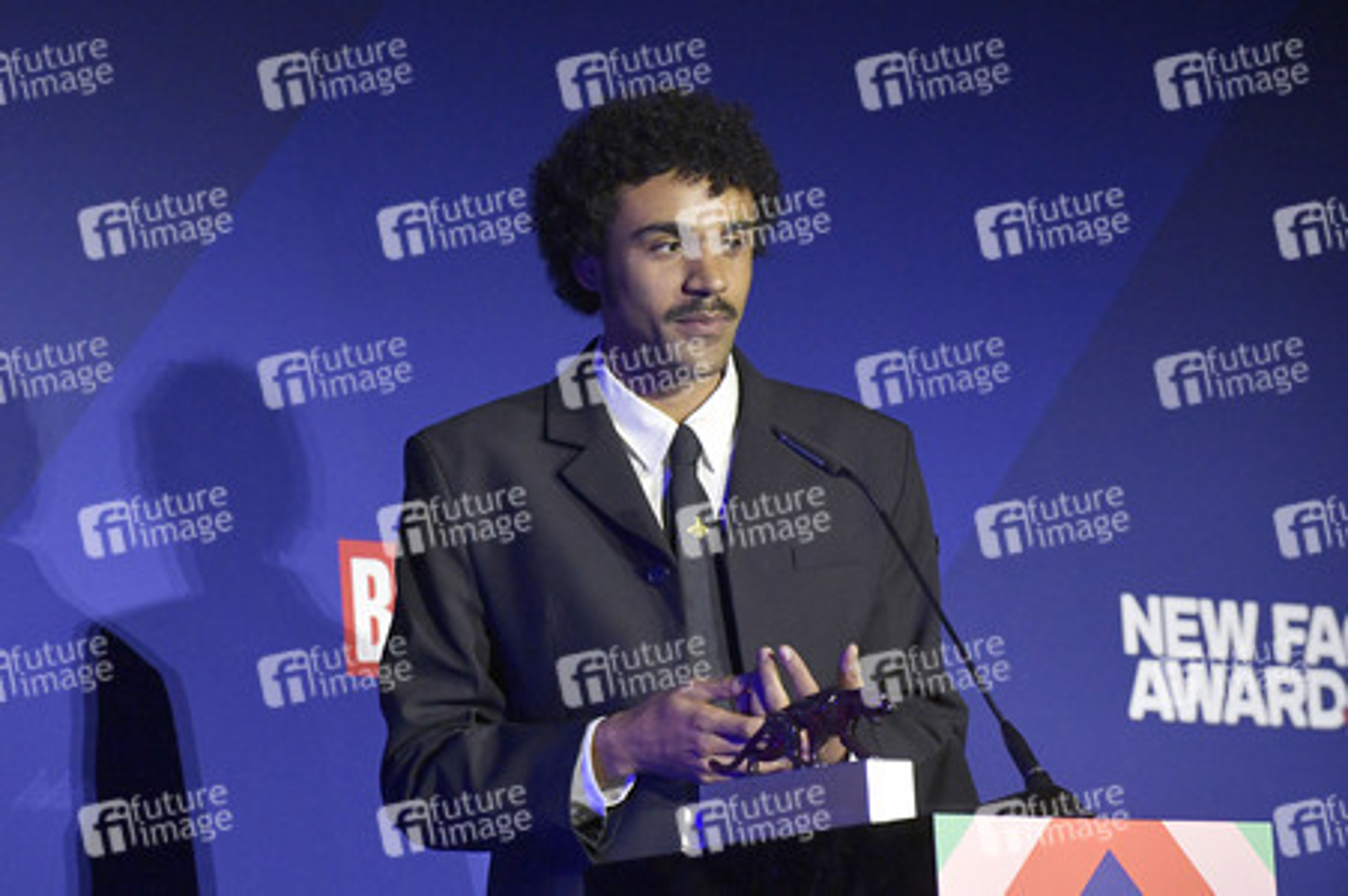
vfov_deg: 6.9
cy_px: 448
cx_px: 674
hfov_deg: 10.3
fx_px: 7483
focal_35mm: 200
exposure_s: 1/200
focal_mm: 200
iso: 3200
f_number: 6.3
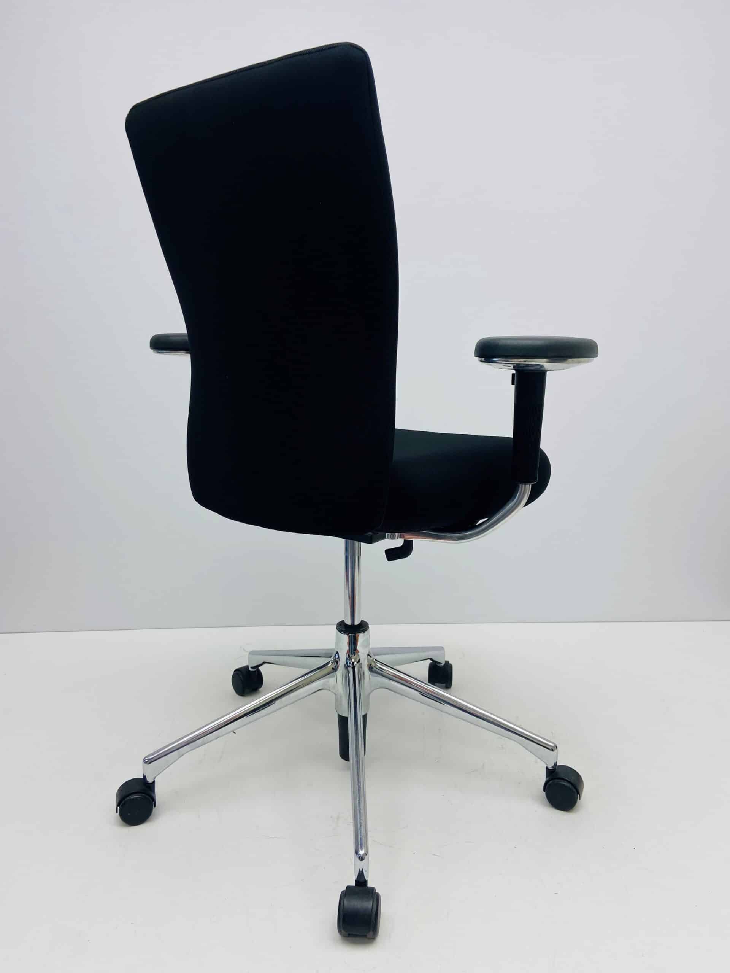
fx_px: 731
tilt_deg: -11.5
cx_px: 365
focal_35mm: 26
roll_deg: -0.5
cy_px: 486
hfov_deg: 53.1
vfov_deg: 67.3
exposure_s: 1/237
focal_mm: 4.25
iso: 32
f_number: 1.8
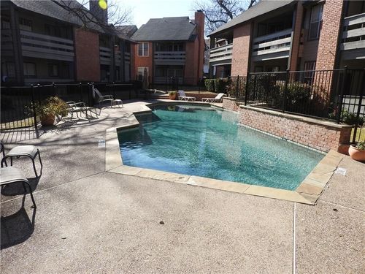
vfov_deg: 56.8
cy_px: 137
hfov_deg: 71.6
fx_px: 253
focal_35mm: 24
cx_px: 182
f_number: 3.3
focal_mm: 4.3
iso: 100
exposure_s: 1/800
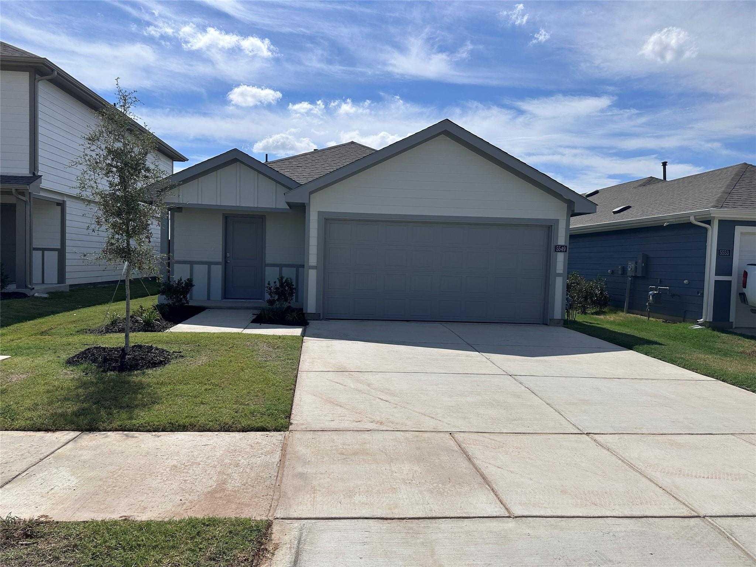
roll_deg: -1.8
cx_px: 378
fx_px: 524
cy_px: 284
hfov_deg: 71.6
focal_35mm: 24
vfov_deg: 56.8
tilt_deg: -2.9
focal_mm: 6.86
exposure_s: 1/12048
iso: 80
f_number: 1.78
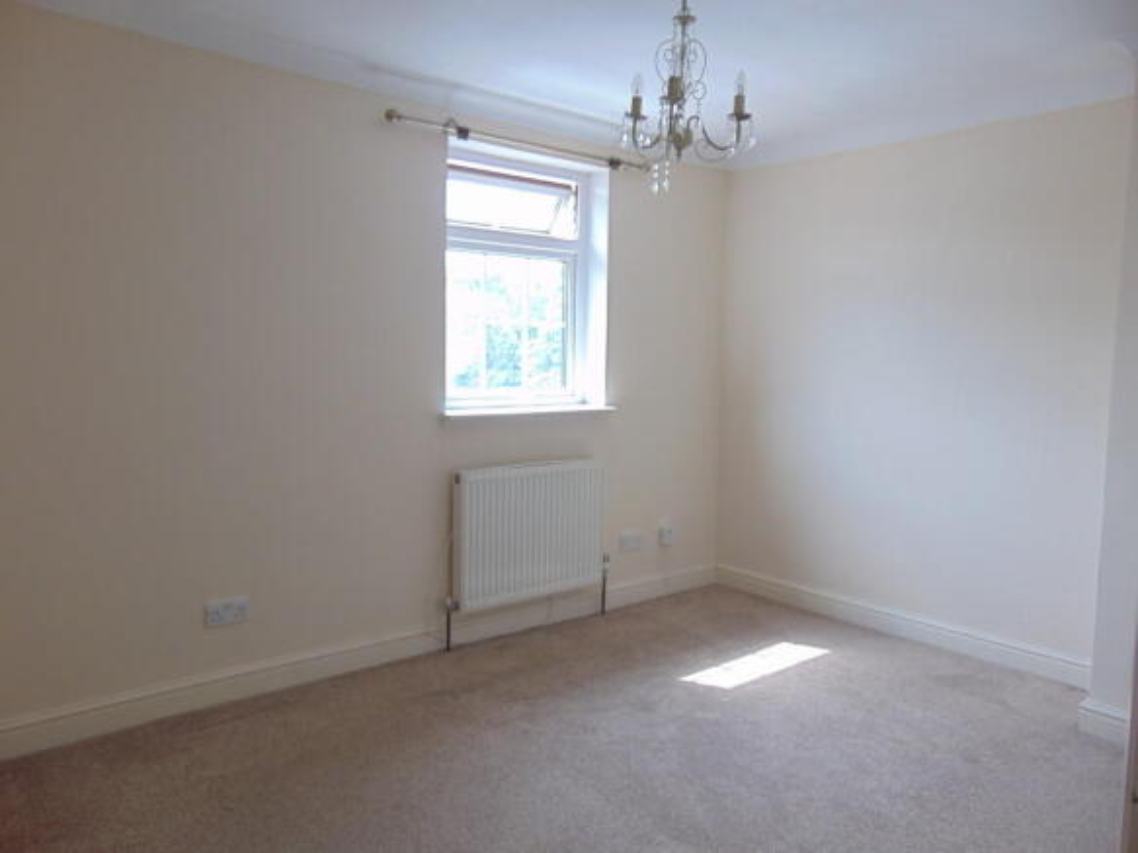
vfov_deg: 54.9
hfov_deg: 69.4
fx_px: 822
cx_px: 569
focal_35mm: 25
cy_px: 426
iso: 80
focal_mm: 4.5
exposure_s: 1/50
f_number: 3
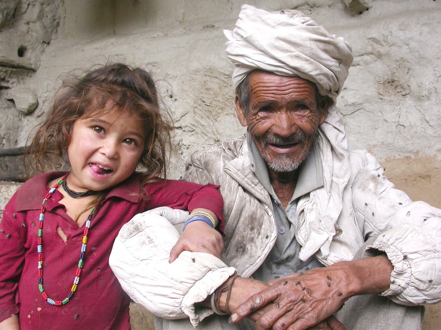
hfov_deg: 49.0
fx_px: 484
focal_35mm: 38
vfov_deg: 37.7
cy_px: 165
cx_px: 220
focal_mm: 7.85
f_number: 4.2
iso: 100
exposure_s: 1/116
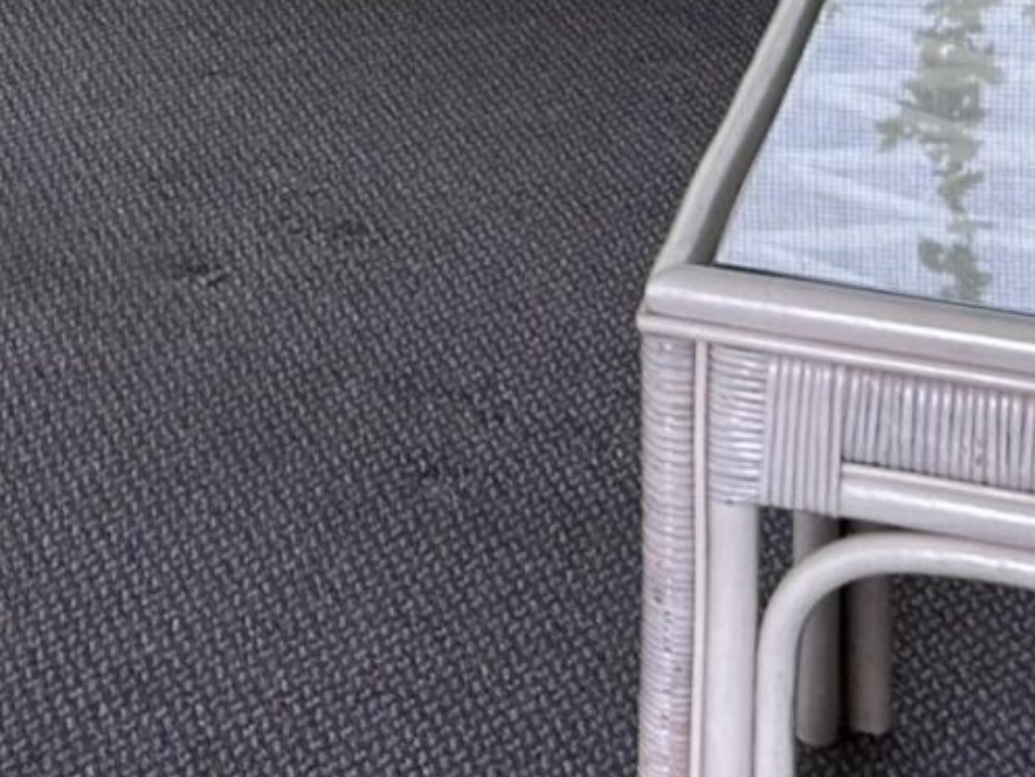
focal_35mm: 134
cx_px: -421
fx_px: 4007
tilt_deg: -6.9
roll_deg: +0.1
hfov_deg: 14.0
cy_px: -1006
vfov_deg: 9.9
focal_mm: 5.7
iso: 40
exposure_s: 1/173
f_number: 1.5
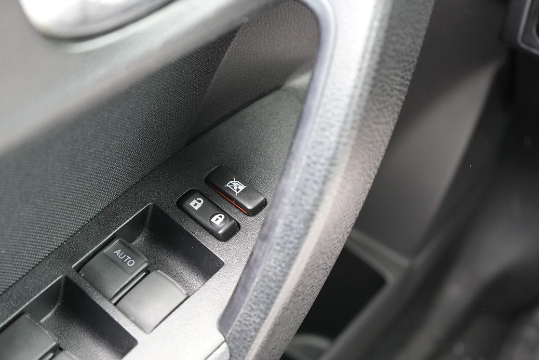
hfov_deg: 37.5
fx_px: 794
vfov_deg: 25.5
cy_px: 190
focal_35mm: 53
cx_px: 260
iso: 2500
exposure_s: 1/160
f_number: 4.5
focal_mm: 43
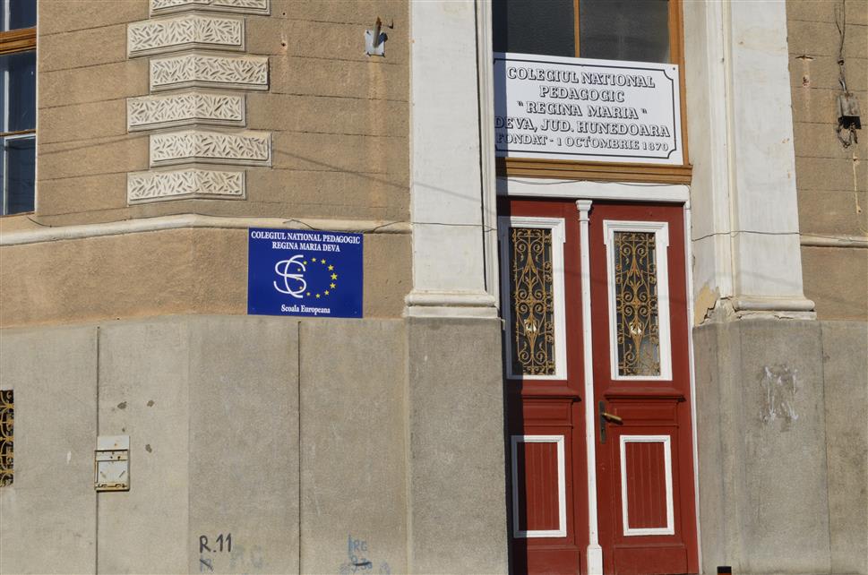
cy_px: 288
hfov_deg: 29.3
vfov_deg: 19.6
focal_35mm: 69
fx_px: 1660
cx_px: 434
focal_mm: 46
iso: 640
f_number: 14
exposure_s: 1/800
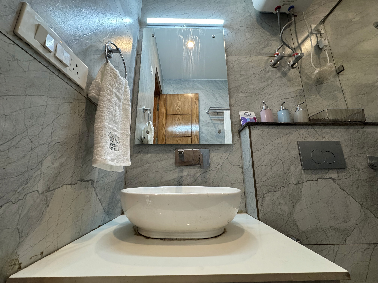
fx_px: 153
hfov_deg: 102.1
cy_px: 142
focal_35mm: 14
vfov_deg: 85.7
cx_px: 189
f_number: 2.2
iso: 320
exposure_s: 1/100
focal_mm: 2.22
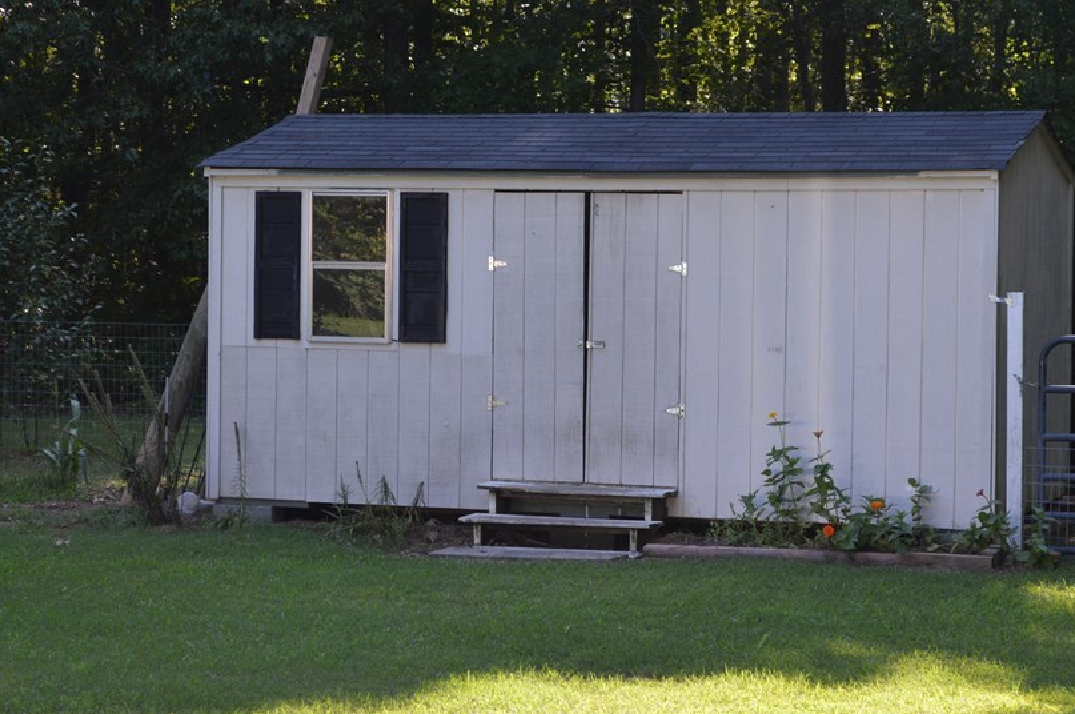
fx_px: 2893
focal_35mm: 97
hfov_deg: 21.0
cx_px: 675
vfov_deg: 14.1
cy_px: 338
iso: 200
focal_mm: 48
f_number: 5.6
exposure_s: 1/125
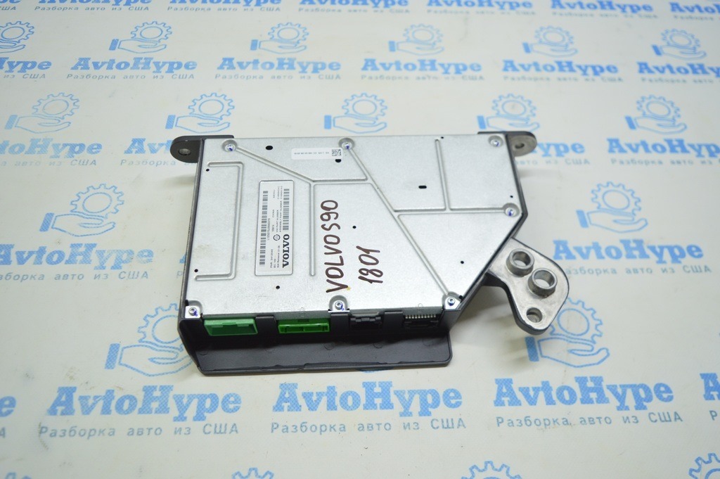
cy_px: 240
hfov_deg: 59.5
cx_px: 360
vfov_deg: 41.6
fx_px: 629
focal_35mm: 32
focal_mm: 21
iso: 400
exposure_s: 1/50
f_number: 3.8
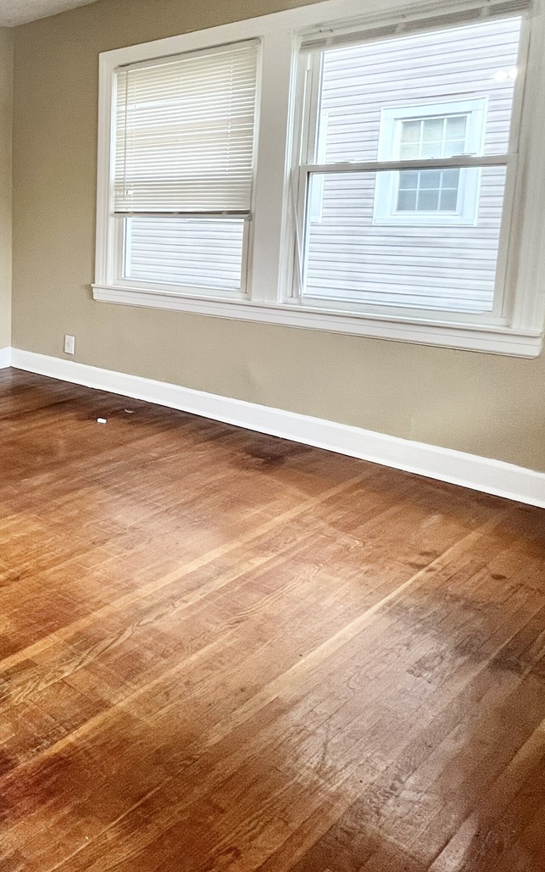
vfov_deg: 66.5
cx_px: -159
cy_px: 289
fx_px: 642
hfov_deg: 33.7
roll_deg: +2.0
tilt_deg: -8.5
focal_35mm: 27
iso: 160
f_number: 1.8
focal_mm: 1.57
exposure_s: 1/120
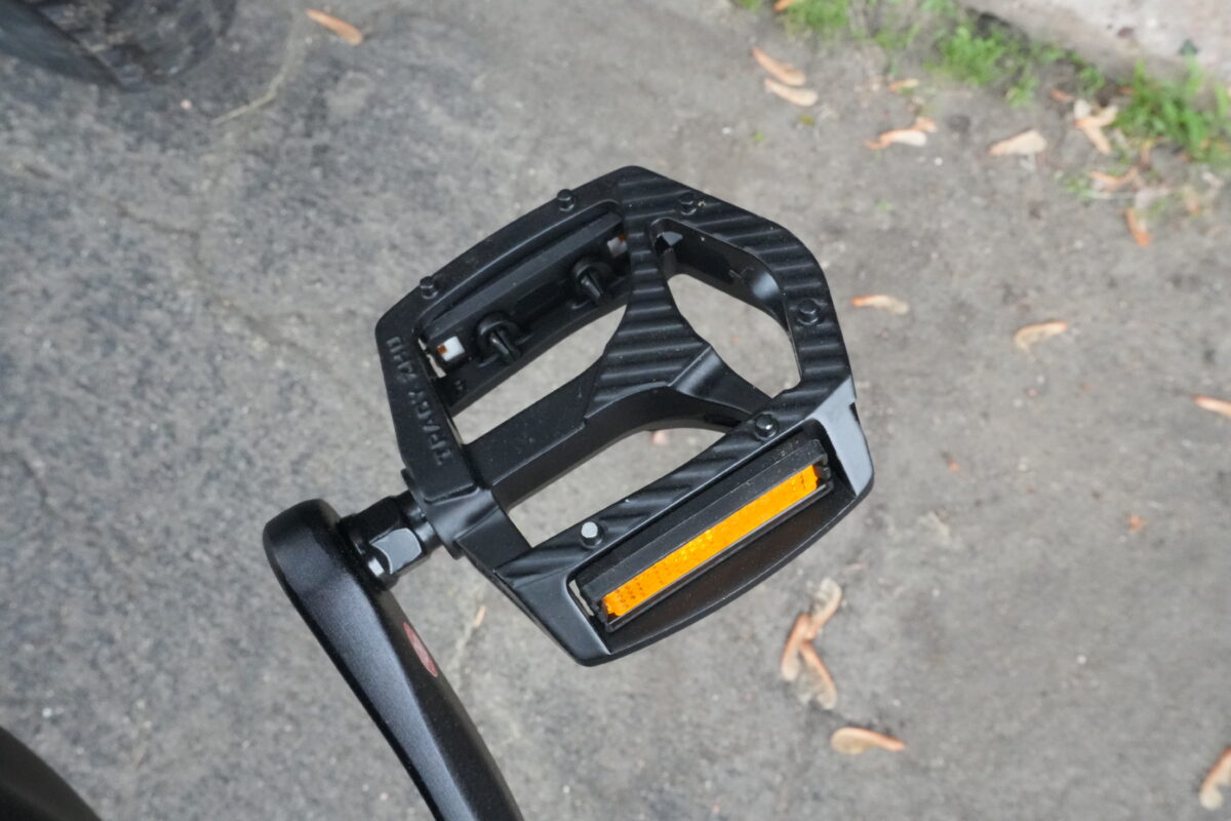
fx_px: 1231
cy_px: 410
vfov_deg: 36.9
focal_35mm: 36
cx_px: 616
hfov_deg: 53.1
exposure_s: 1/40
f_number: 16
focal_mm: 24
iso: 6400
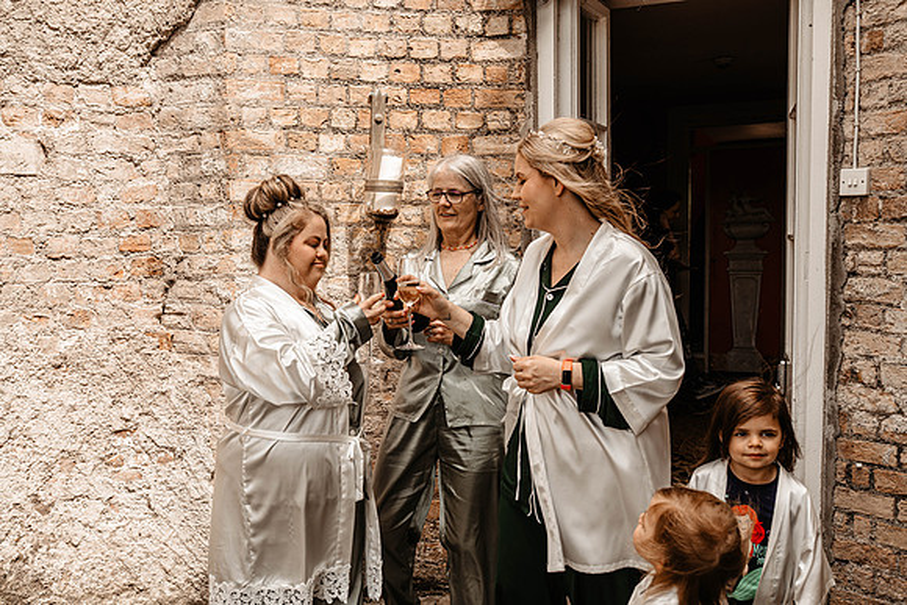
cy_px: 302
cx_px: 454
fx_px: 882
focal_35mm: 35
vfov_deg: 37.9
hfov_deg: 54.4
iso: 100
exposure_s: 1/200
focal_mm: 35
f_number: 5
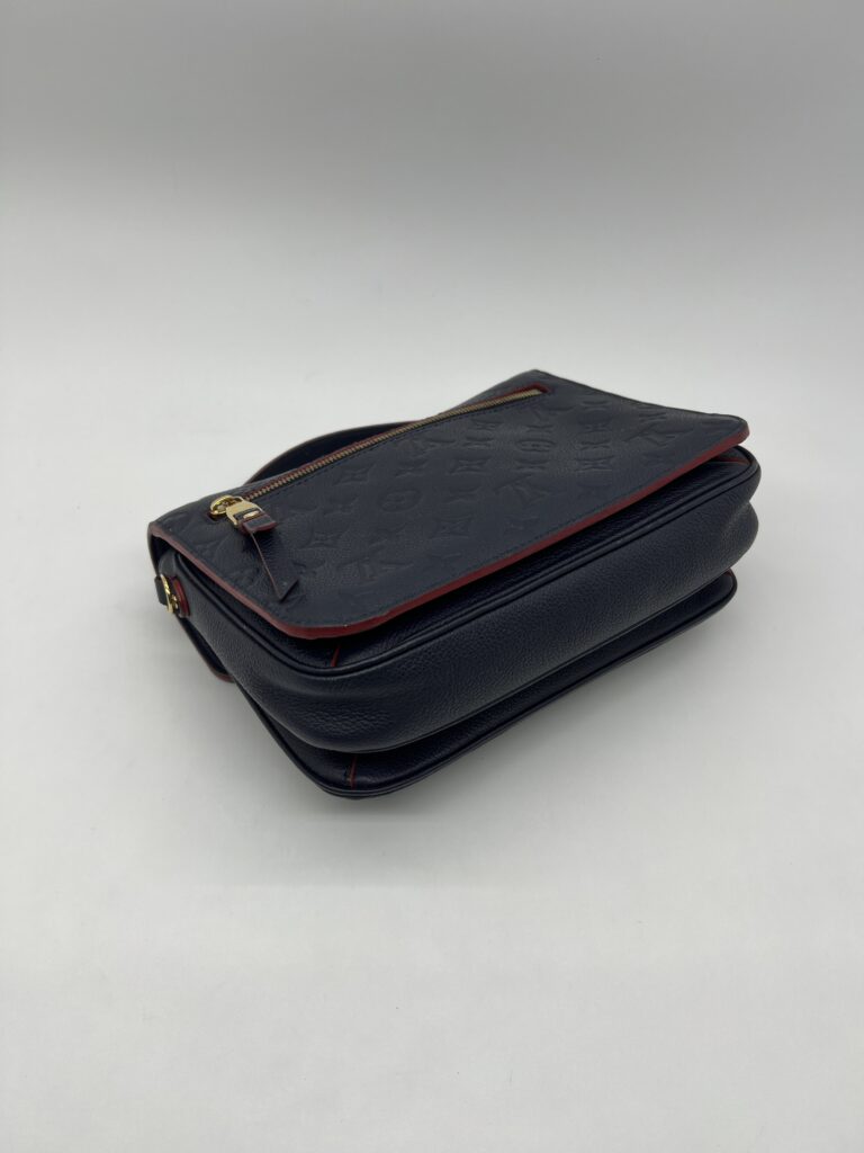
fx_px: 865
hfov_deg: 53.1
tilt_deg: -45.9
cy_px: 576
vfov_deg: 67.3
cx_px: 432
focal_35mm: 26
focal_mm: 5.7
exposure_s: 1/290
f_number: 1.5
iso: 40
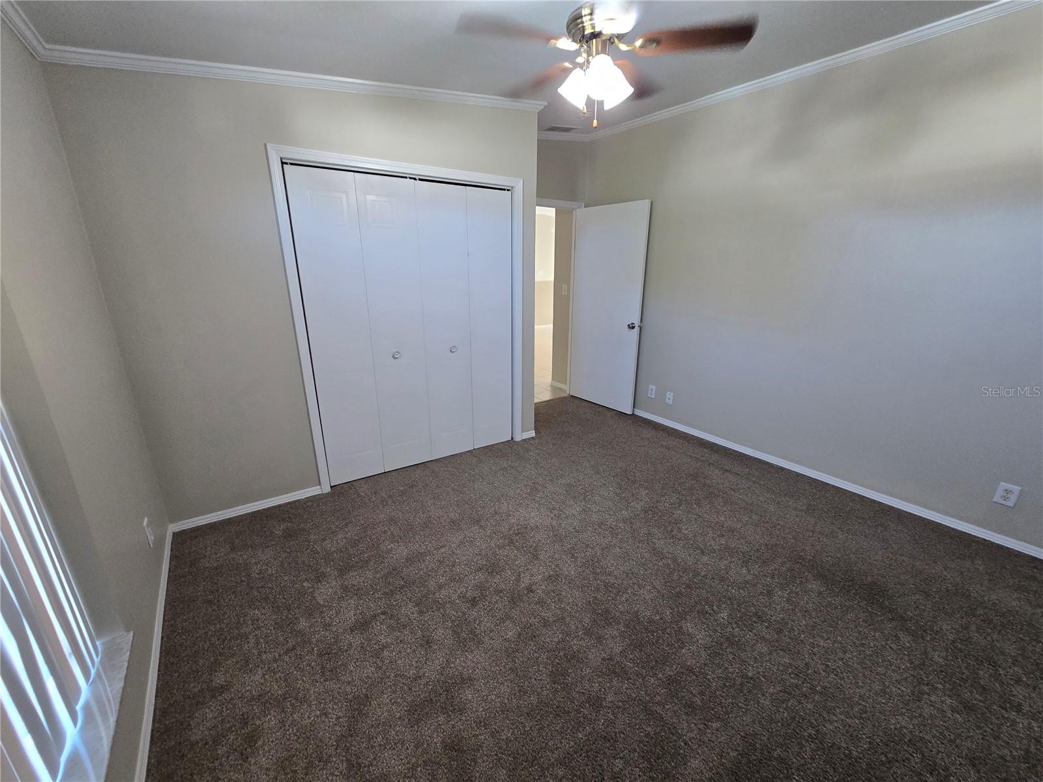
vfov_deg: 89.9
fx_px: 392
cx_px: 522
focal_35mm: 13
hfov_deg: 106.2
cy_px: 391
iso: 250
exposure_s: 1/60
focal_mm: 2.2
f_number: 2.2
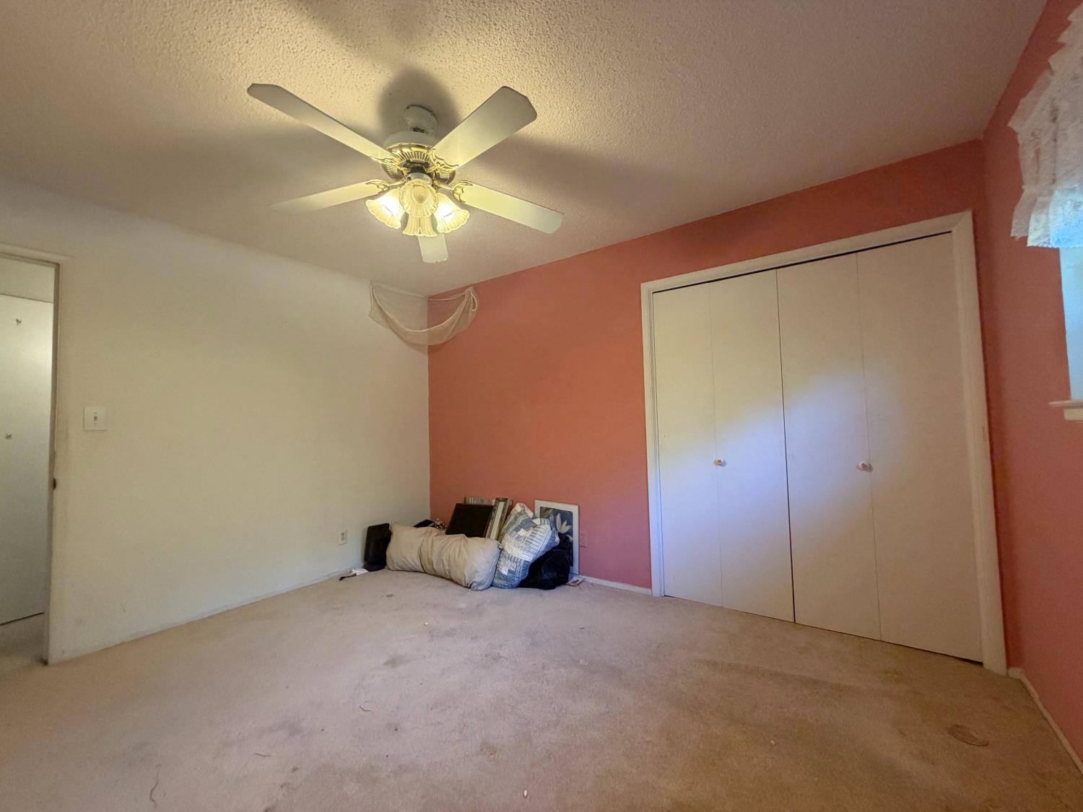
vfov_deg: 85.7
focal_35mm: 14
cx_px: 542
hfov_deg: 102.1
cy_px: 406
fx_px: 438
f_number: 2.2
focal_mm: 2.22
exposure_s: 1/60
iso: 320
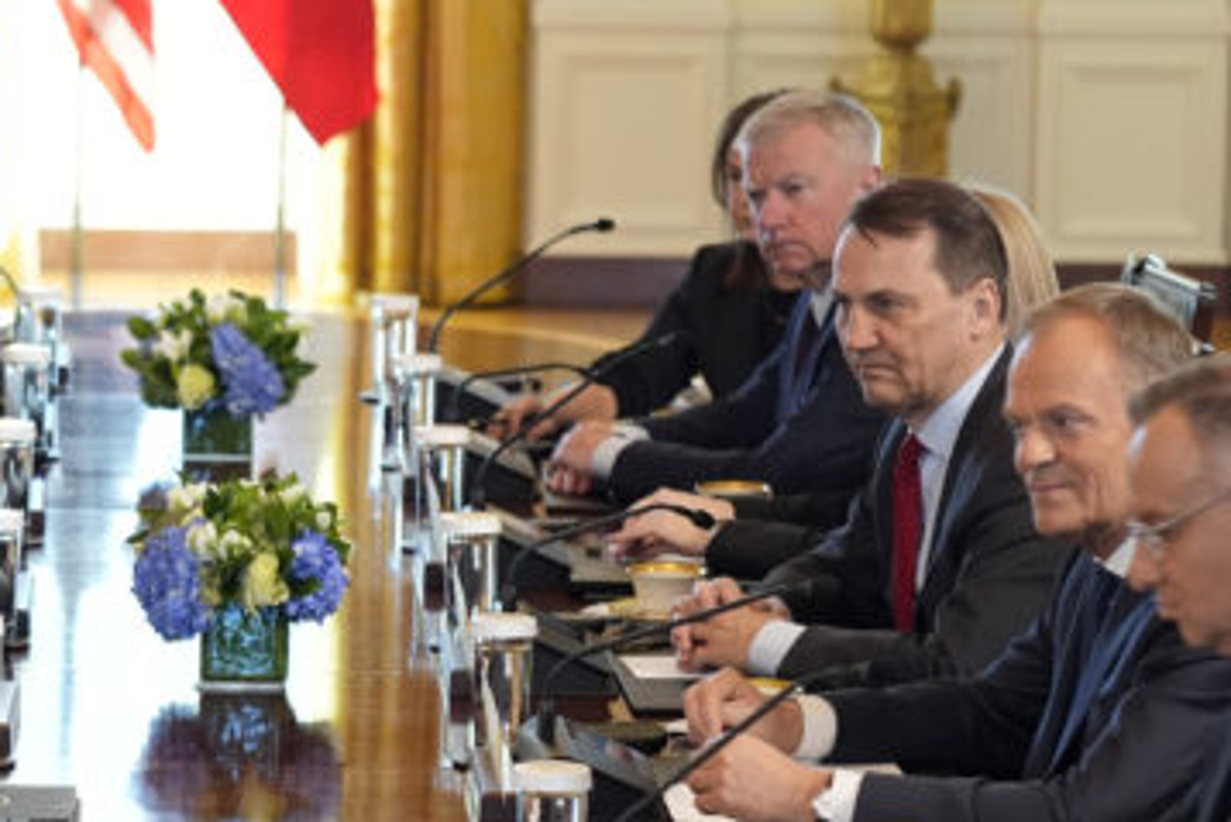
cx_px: 131
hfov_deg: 11.5
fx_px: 6089
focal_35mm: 178
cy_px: 523
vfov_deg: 7.7
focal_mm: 83
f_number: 3.5
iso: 4000
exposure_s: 1/250
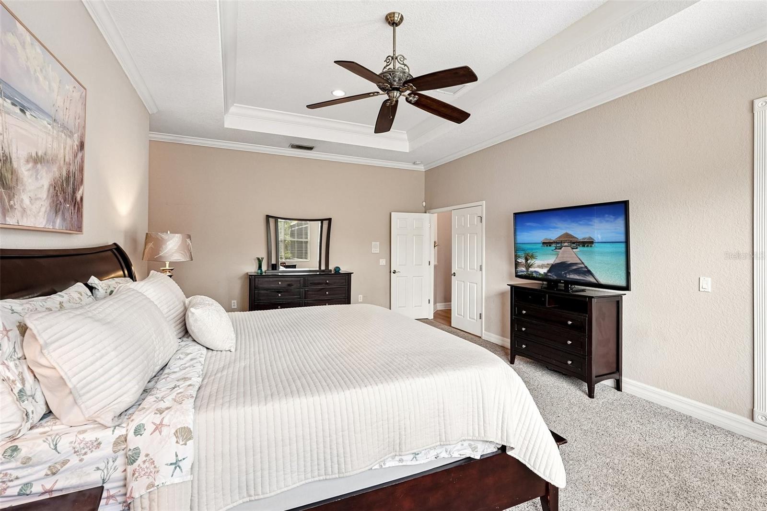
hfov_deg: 96.7
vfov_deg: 73.7
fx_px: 341
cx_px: 384
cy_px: 256
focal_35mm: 16
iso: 400
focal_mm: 16
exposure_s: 1/25
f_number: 8
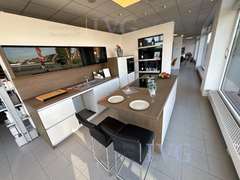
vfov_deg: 85.7
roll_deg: +0.0
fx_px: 97
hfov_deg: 102.1
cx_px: 120
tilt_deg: -14.9
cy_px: 90
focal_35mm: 14
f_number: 2.2
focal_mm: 2.22
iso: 40
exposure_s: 1/107
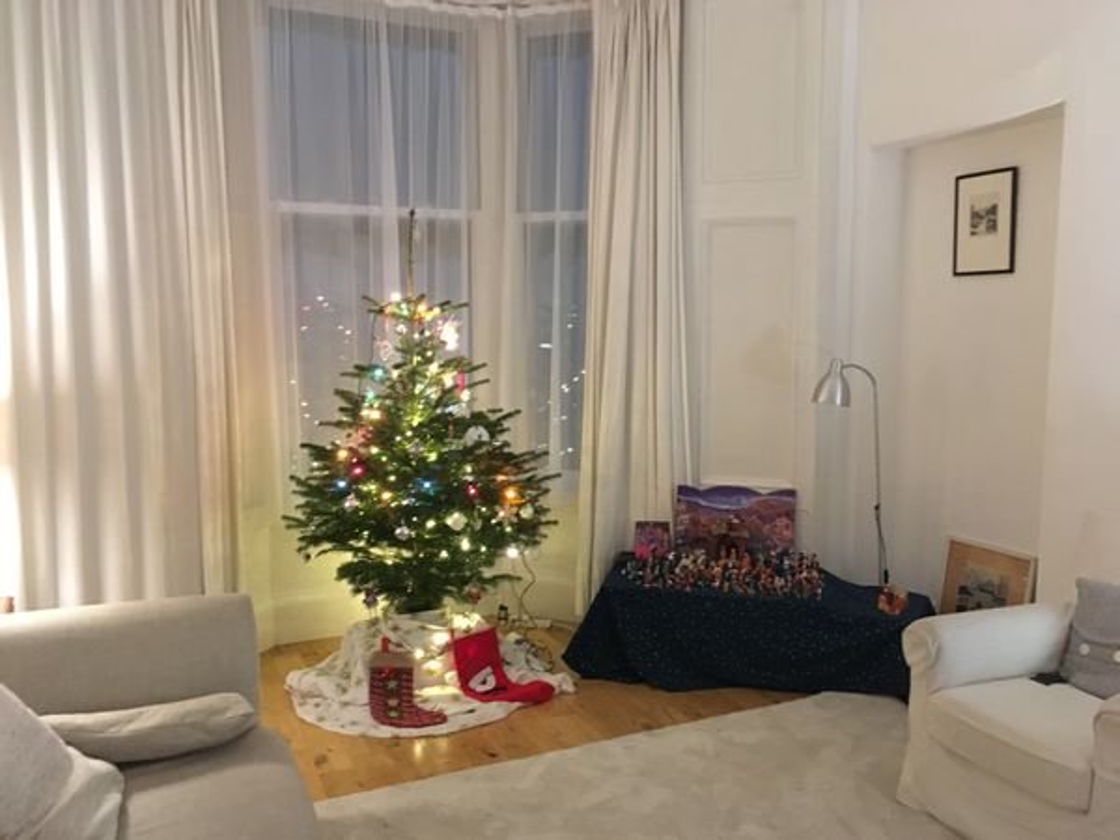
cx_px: 560
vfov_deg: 48.2
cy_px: 420
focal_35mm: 29
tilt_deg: -7.3
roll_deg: -0.9
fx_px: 938
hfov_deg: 61.7
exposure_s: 1/17
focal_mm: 4.15
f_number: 2.2
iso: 500
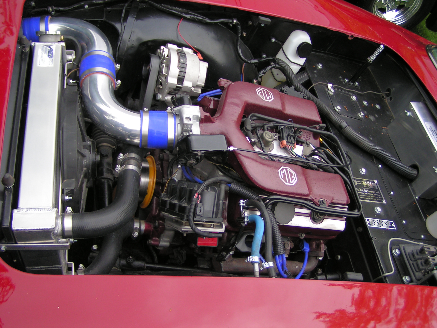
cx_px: 218
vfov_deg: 37.7
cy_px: 164
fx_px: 480
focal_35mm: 38
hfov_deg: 49.0
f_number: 2.8
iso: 50
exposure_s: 1/200
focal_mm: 5.8
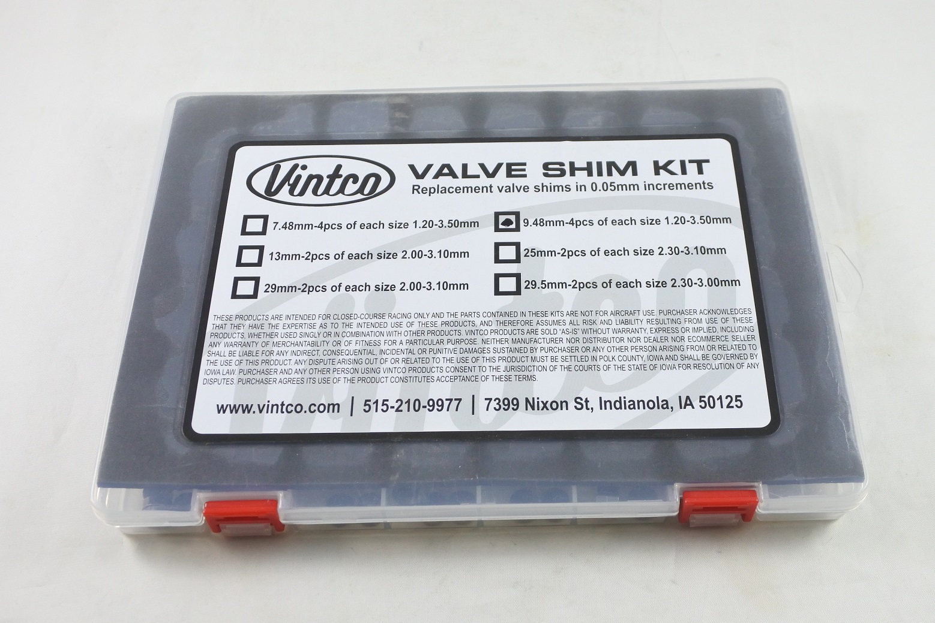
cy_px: 312
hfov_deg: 55.8
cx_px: 468
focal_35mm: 34
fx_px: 883
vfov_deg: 38.9
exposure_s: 1/125
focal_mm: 12.6
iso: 500
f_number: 3.8
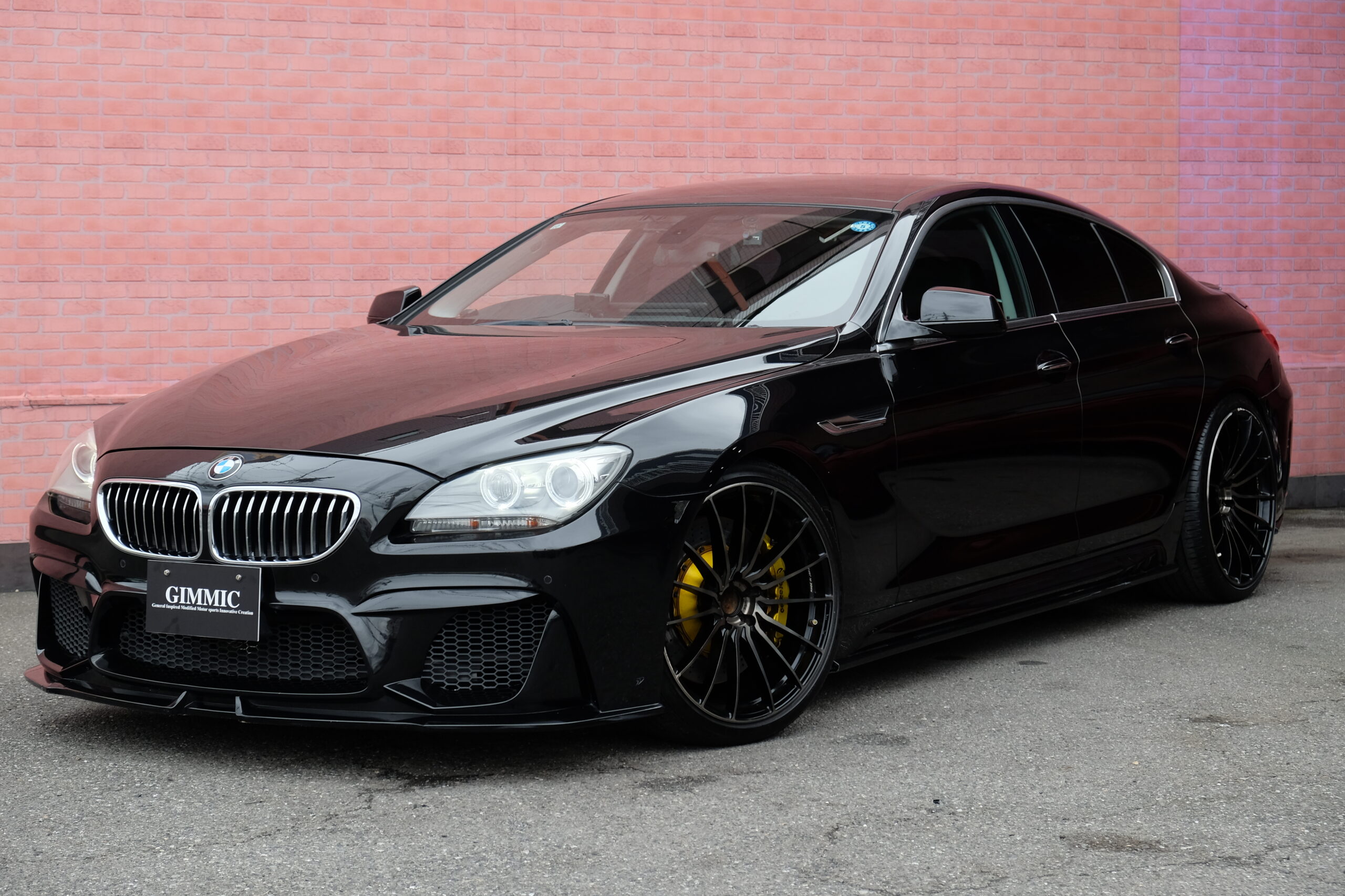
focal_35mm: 79
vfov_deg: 17.3
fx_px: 2951
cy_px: 448
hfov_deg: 25.7
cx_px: 672
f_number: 5.6
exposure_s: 1/160
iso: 400
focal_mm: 52.7
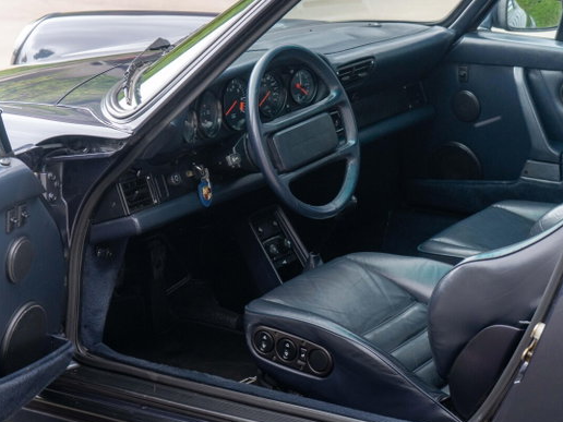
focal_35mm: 100
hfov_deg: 19.6
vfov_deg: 14.8
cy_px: 174
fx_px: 1626
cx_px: 344
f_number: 5.6
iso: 500
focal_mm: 70
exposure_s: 1/40
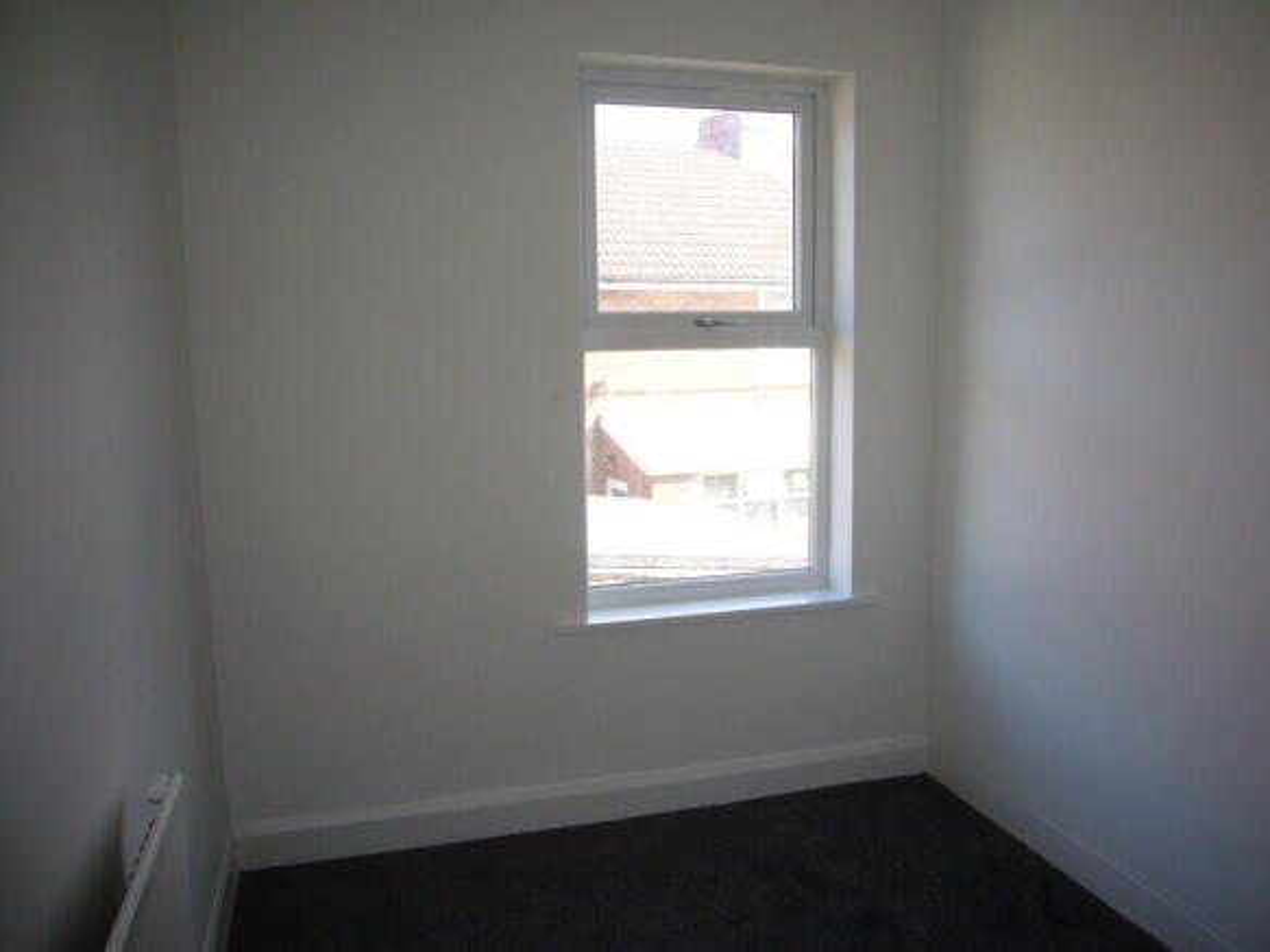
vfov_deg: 49.7
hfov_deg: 63.5
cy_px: 476
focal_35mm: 28
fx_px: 1027
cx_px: 635
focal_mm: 4.6
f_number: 2.8
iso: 80
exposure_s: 1/125
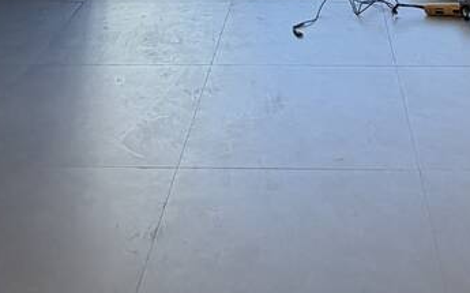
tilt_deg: +0.2
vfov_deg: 16.4
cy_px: -279
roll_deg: +0.8
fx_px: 794
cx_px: 289
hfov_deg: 32.9
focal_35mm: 62
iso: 64
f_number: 2.2
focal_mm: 2.22
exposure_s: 1/192
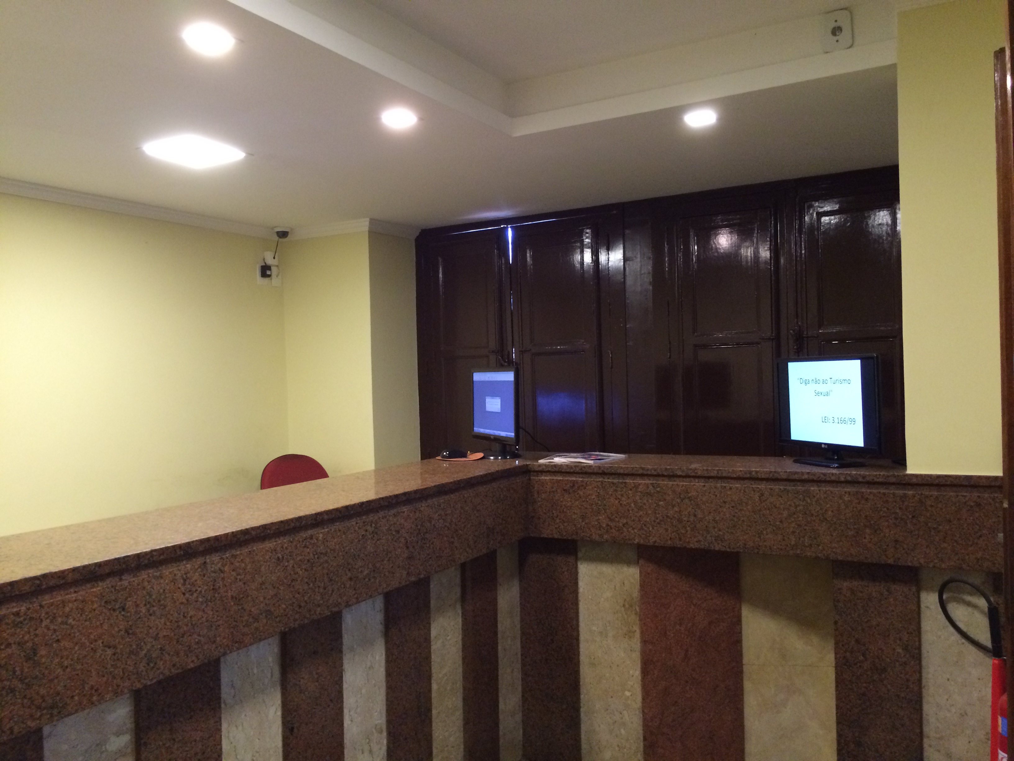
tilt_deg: -2.1
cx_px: 507
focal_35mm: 29
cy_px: 380
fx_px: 849
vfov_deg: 48.2
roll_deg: +0.6
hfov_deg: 61.7
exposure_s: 1/30
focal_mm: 4.15
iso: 250
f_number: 2.2
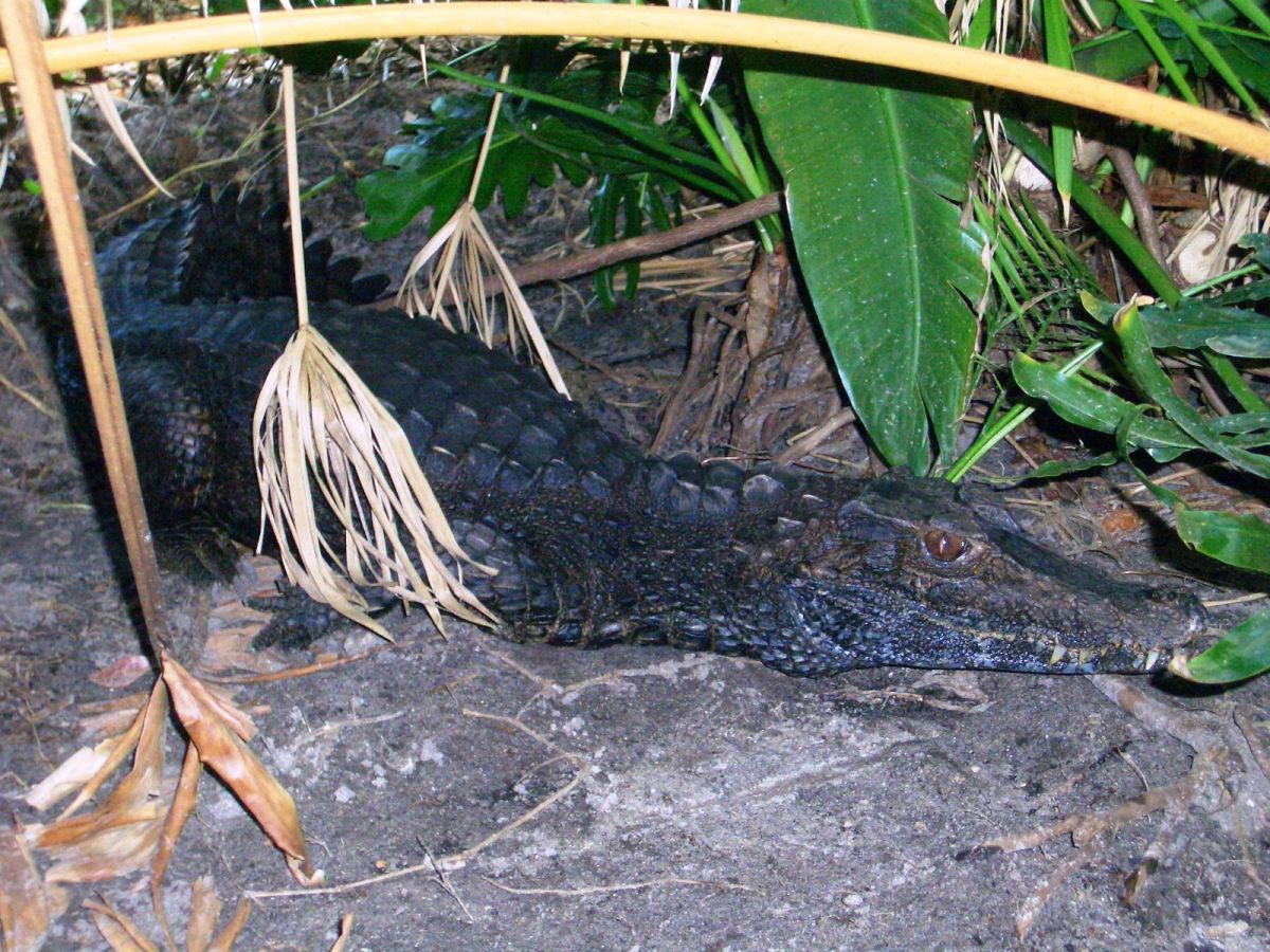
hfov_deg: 26.3
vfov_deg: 19.9
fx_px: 2715
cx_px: 635
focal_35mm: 74
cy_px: 476
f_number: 3.9
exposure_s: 1/60
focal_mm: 12.2
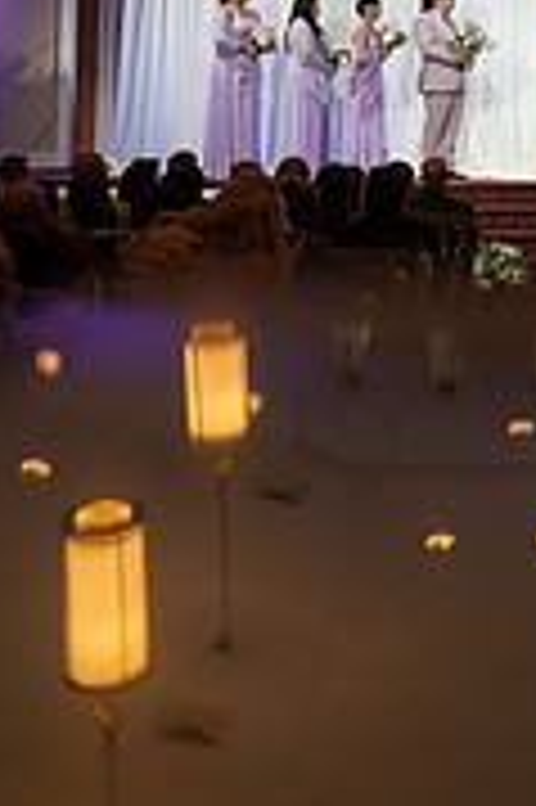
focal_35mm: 88
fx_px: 1969
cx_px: 626
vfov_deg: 21.9
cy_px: -72
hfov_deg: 15.0
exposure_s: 1/200
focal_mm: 35
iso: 800
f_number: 4
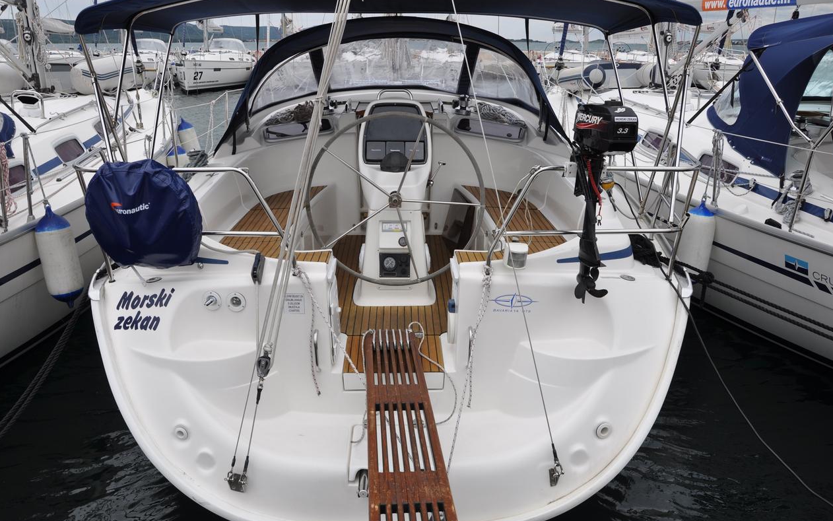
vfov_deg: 38.9
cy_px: 261
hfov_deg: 58.9
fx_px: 738
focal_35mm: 33
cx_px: 418
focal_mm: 21
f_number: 8
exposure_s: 1/250
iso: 200
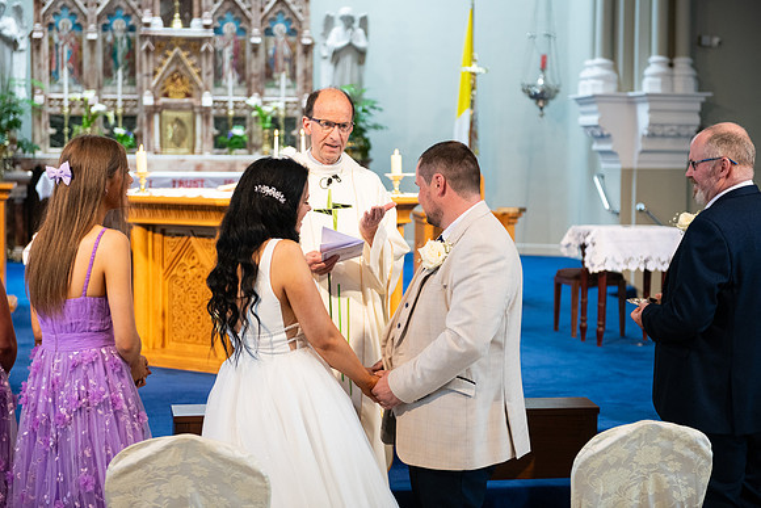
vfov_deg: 19.5
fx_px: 1480
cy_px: 254
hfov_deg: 28.8
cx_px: 380
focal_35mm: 70
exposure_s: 1/160
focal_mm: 70
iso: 800
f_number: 3.5
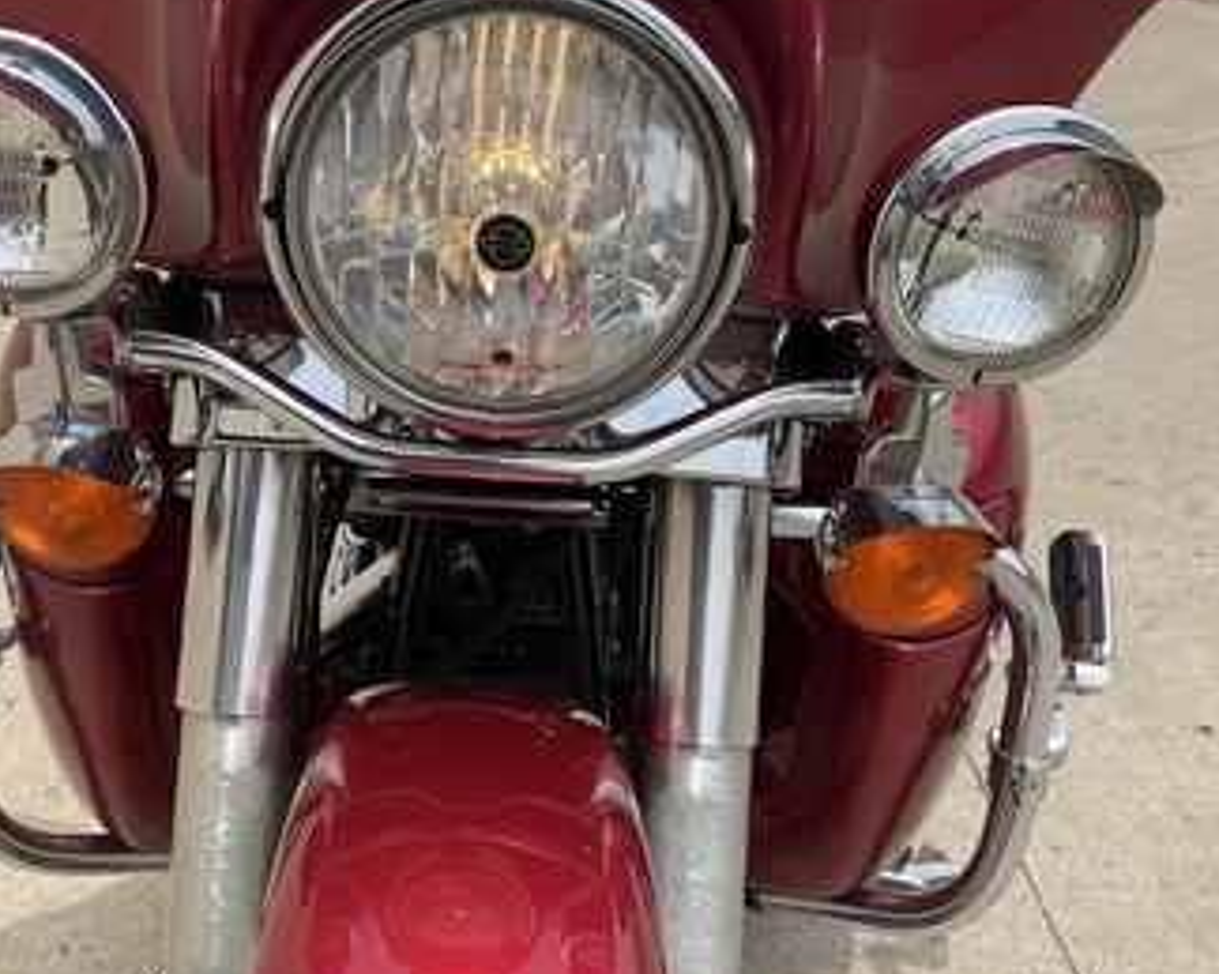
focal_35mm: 35
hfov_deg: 51.3
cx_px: 500
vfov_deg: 42.2
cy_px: 448
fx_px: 1262
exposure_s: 1/1250
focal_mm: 3
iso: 25
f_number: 1.8
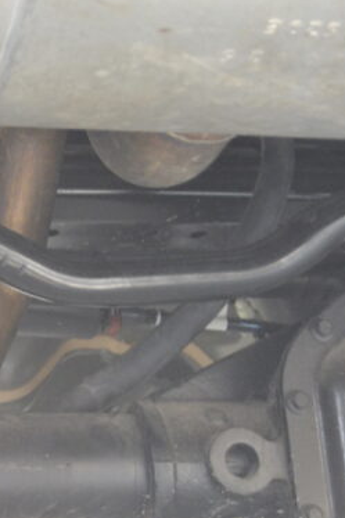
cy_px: 59
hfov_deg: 11.2
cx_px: -233
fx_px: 1655
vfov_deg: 17.6
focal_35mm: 115
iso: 1400
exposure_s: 1/60
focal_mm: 28
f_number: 4.5
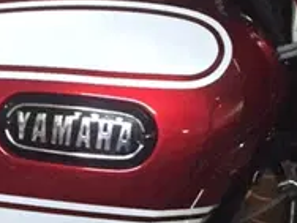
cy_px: 346
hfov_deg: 10.4
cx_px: -114
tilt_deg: -16.2
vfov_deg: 7.9
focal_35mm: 185
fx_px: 1587
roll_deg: -1.8
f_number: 2.2
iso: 250
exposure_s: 1/17
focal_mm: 4.15
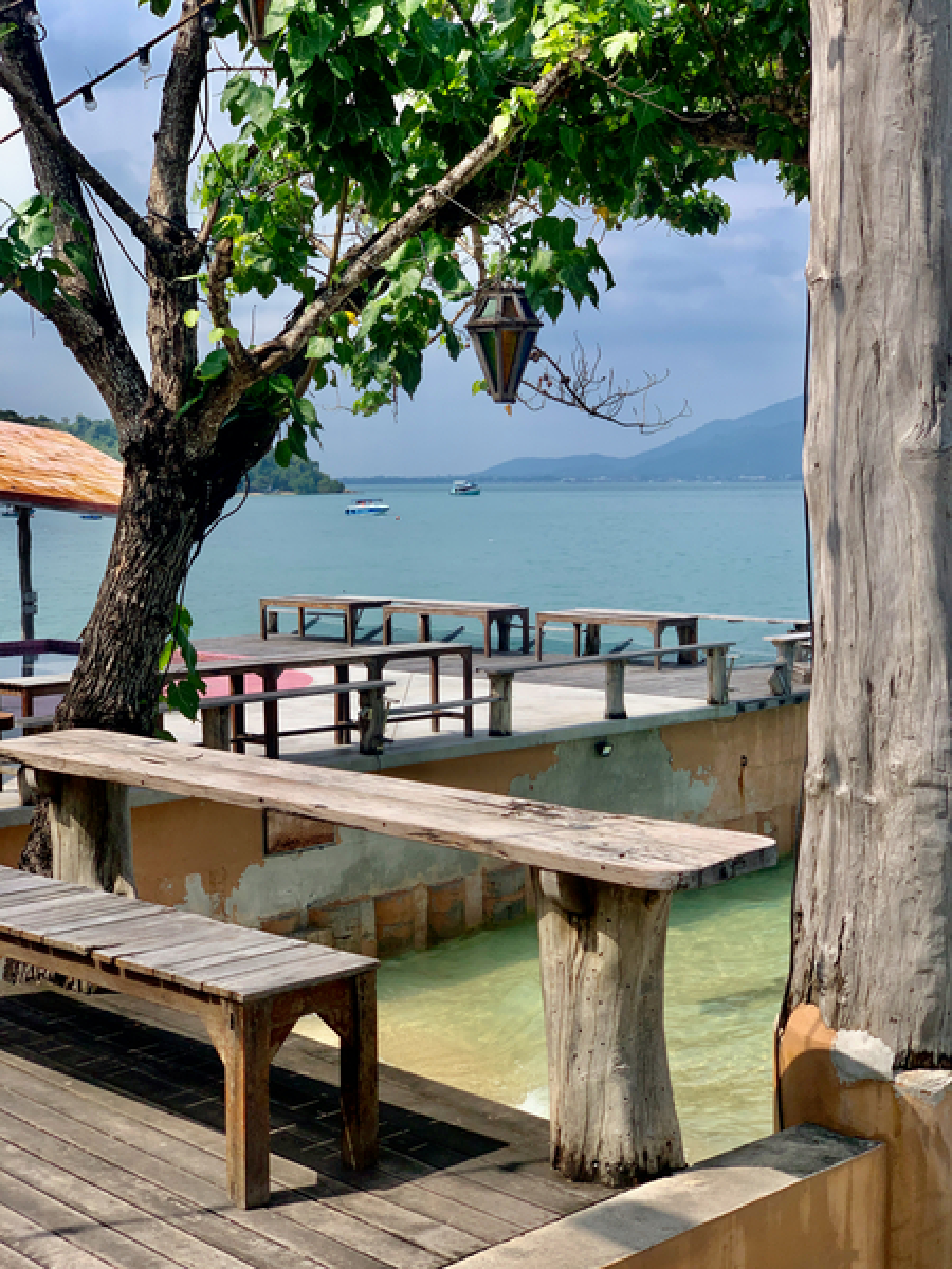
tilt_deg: -3.4
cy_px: 634
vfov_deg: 36.8
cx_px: 476
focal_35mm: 52
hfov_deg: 28.0
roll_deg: +0.7
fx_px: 1907
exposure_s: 1/1229
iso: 16
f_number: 2.4
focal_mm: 6
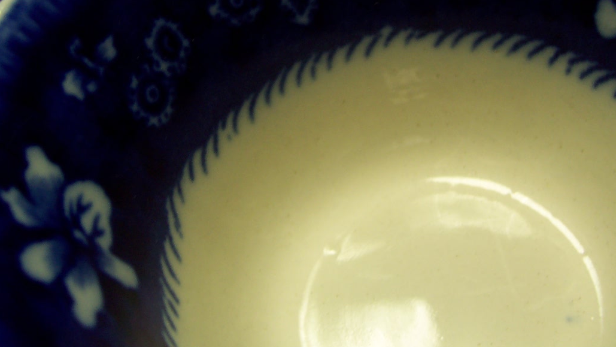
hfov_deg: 43.7
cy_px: 83
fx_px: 768
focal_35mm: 47
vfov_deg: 25.1
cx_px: 329
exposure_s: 1/45
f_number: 2.8
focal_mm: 5.6
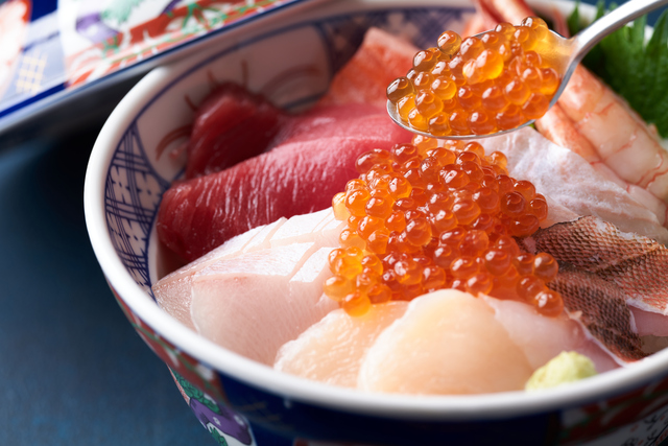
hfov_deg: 19.5
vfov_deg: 13.0
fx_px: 1949
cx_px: 334
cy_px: 223
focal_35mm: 105
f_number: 5.6
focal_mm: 105
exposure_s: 1/100
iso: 100
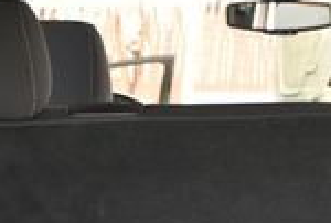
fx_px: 1920
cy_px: 375
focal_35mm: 208
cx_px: 263
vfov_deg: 6.5
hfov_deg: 9.8
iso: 720
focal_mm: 32.5
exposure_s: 1/125
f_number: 5
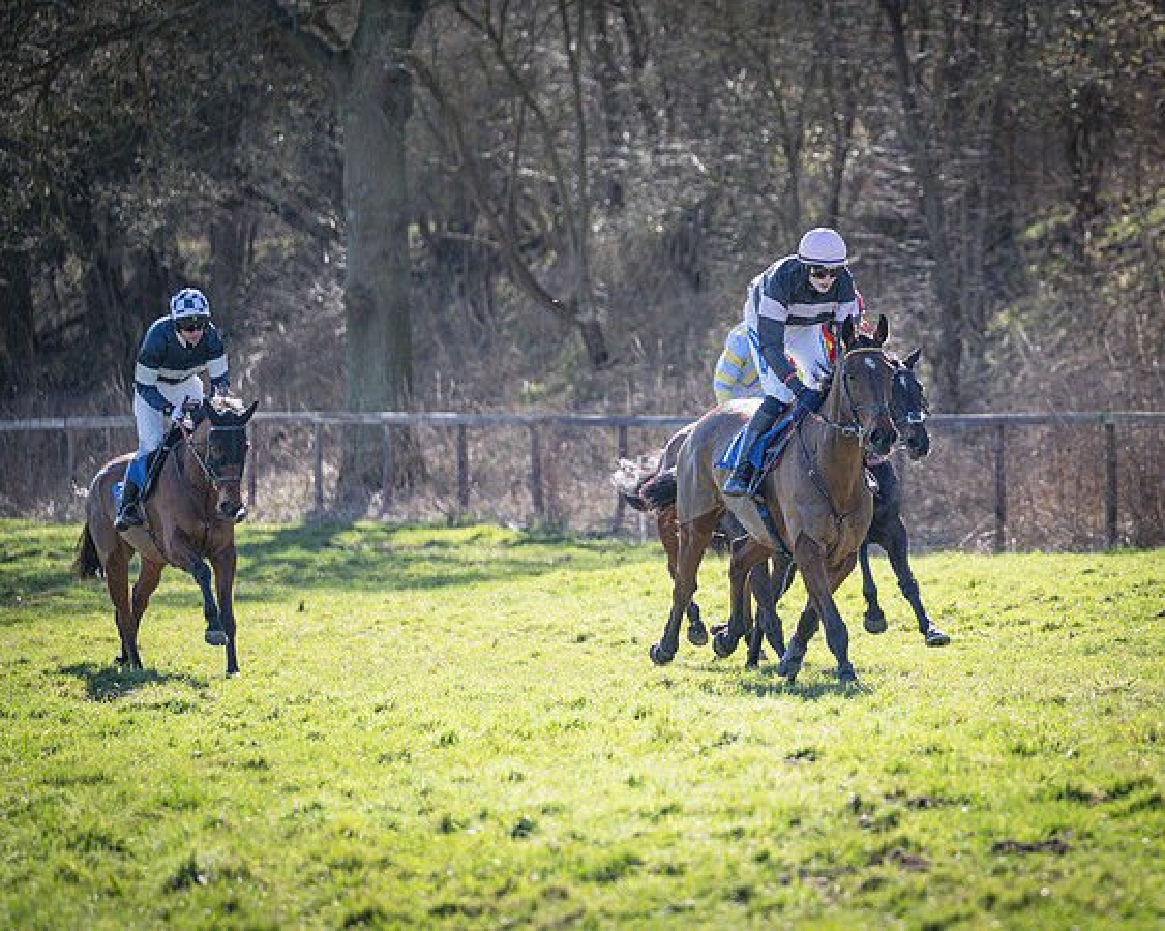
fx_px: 7676
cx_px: 858
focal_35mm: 223
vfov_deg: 6.9
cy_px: 377
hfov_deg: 8.7
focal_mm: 150
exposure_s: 1/2500
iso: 400
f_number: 2.8
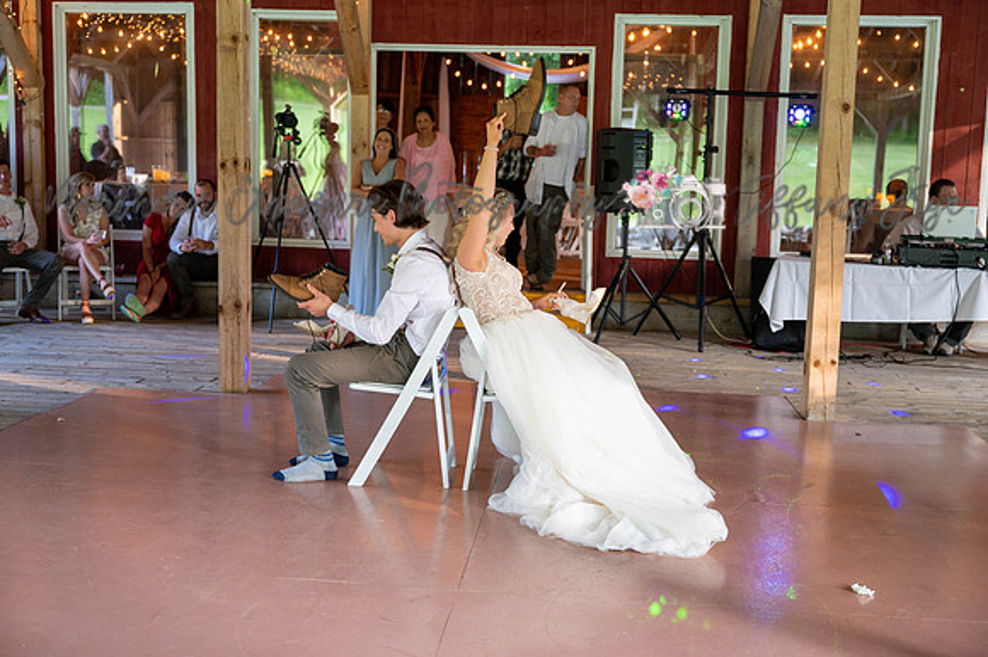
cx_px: 494
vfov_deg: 31.9
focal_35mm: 42
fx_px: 1152
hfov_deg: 46.4
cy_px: 328
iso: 640
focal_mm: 42
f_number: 2.8
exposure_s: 1/125
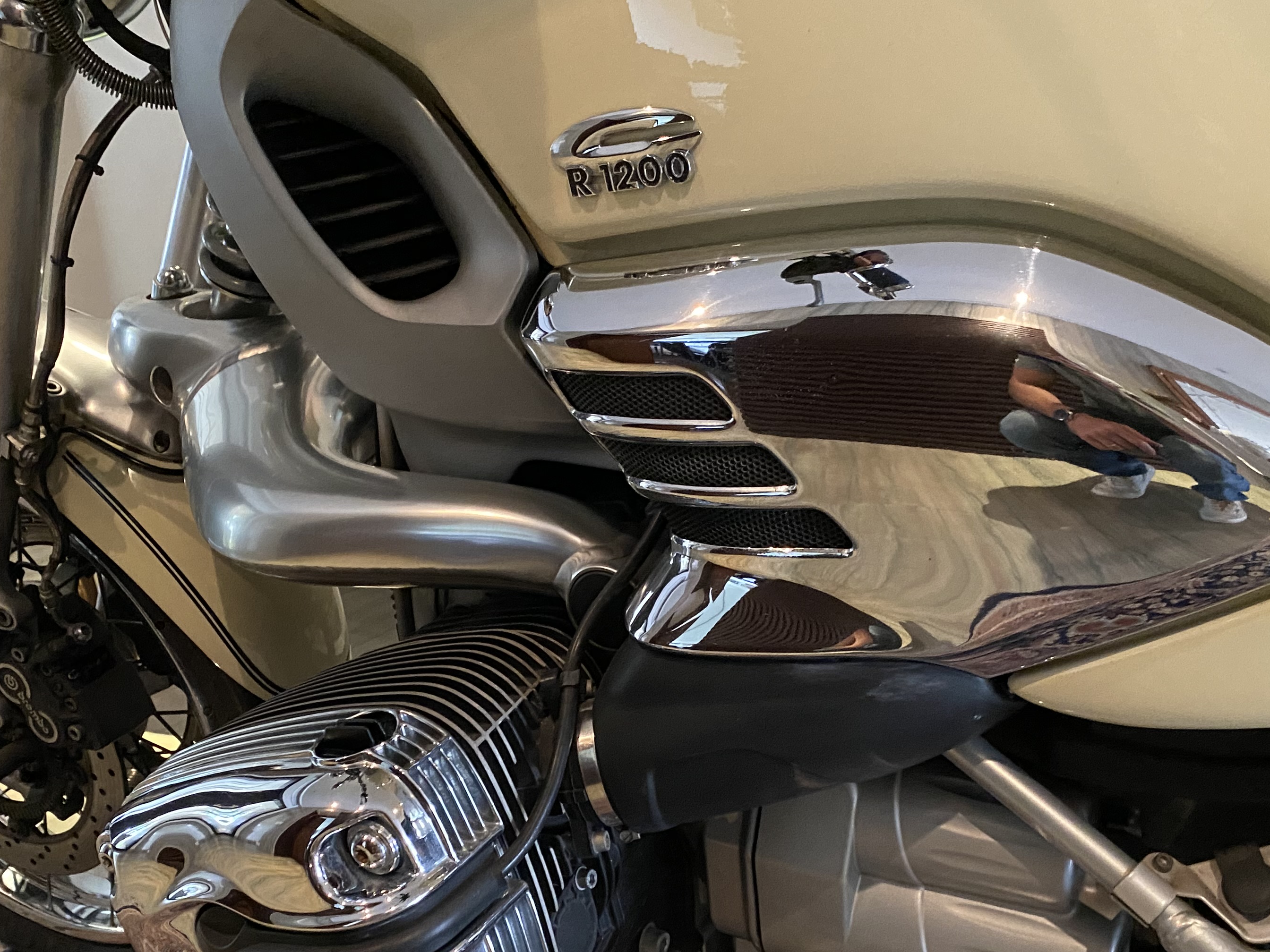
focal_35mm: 39
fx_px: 1431
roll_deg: +1.3
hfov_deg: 47.9
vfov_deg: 36.1
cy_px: 691
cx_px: 639
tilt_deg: -21.6
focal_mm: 4.25
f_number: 1.8
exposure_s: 1/30
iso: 800
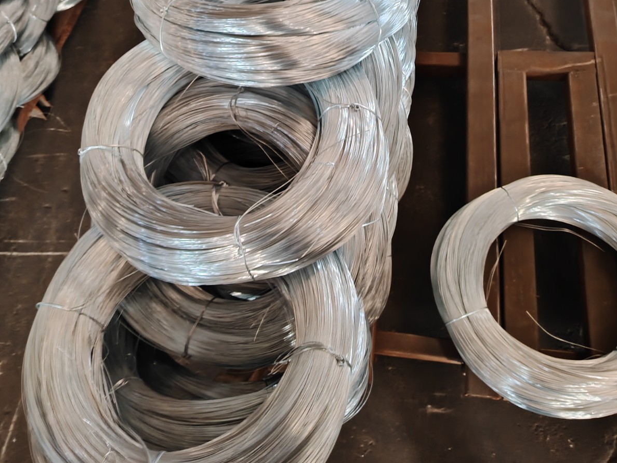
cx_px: 311
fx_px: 552
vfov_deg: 44.2
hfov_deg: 58.4
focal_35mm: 31
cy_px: 127
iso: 1000
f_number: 1.8
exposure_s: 1/33
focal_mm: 5.25
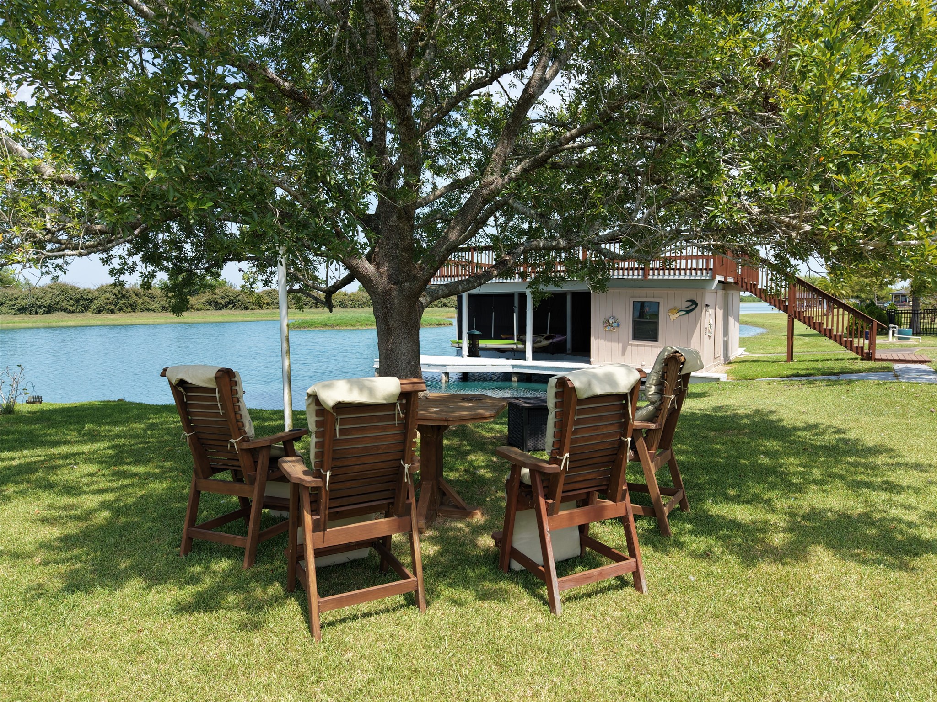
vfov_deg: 56.8
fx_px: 650
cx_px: 468
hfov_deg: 71.6
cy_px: 351
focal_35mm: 24
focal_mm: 8.67
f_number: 1.8
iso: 200
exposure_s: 1/3000
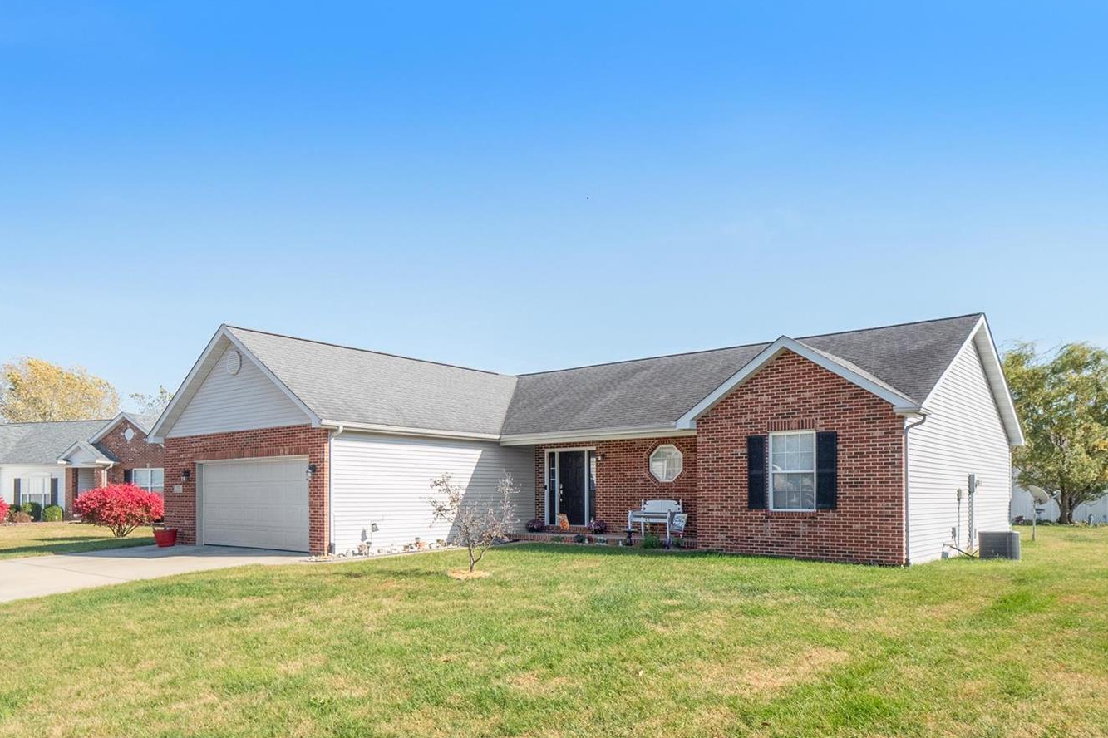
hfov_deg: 73.7
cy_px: 411
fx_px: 738
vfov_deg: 53.0
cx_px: 534
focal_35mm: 24
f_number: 8
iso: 400
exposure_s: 1/500
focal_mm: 10
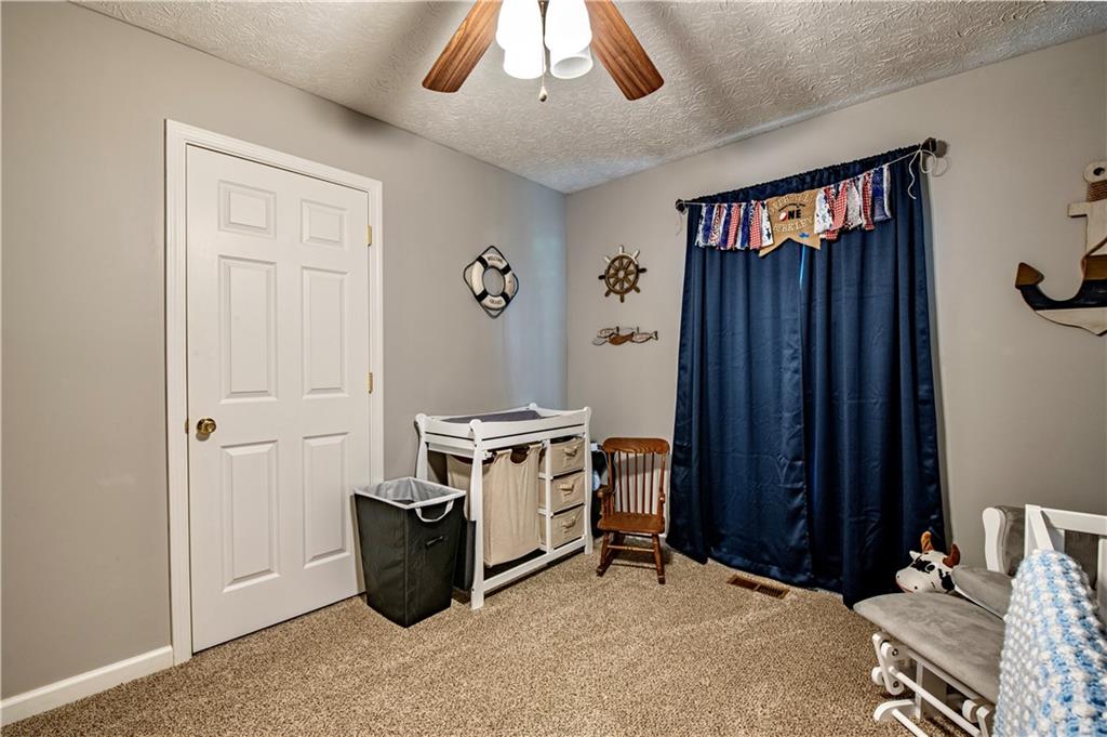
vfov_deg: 77.2
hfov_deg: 100.4
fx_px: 461
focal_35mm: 15
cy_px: 368
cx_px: 554
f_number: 11
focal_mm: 15
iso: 500
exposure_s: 1/13
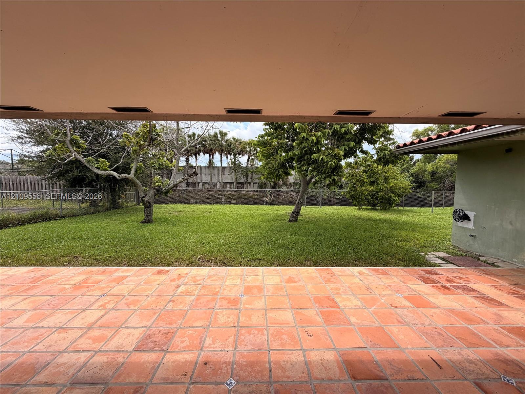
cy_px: 197
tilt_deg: -4.2
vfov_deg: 85.7
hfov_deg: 102.1
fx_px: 212
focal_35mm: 14
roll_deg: -0.1
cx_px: 262
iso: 40
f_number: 2.2
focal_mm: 2.22
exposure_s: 1/734
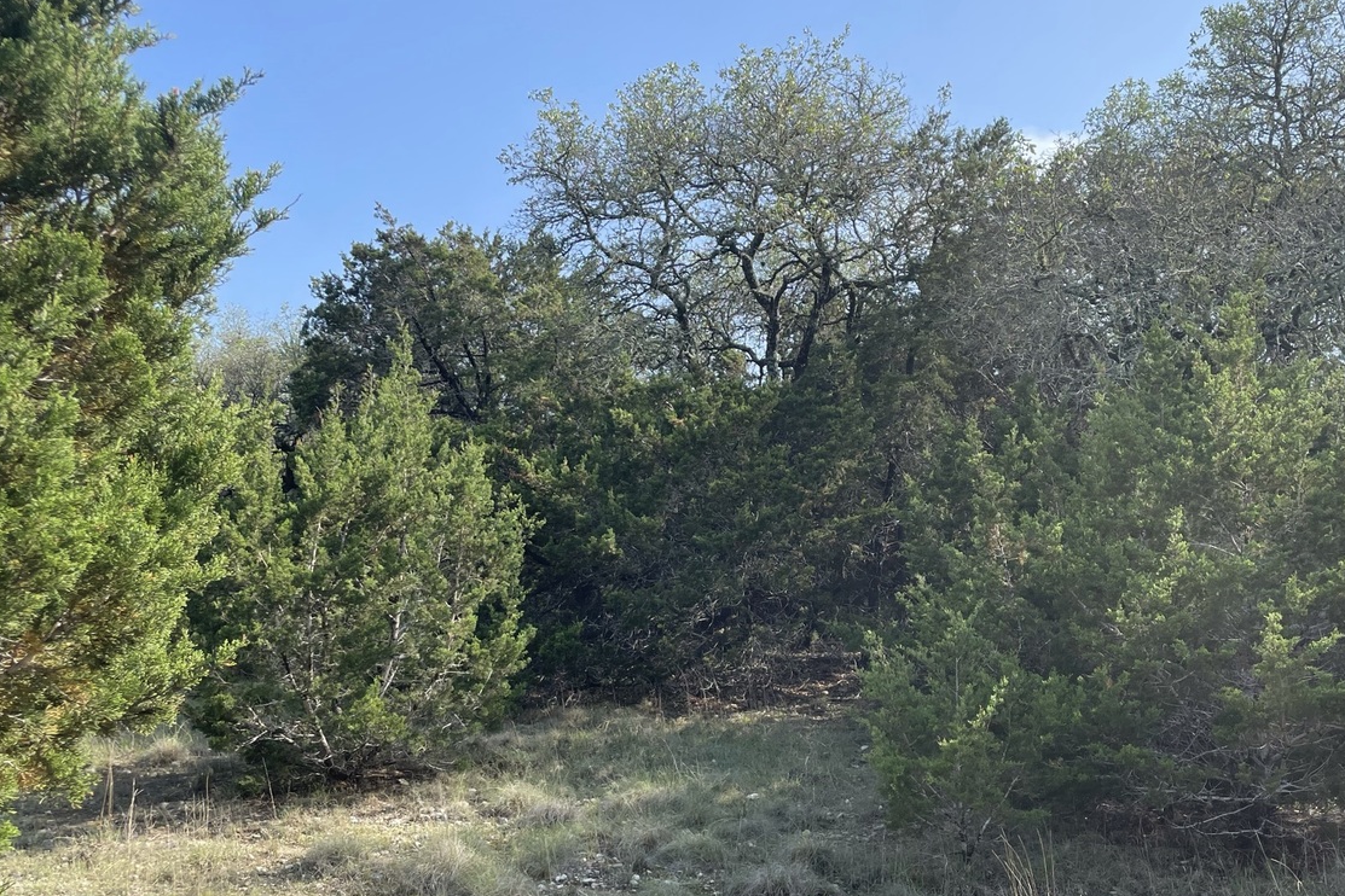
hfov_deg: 54.1
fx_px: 1308
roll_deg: +0.8
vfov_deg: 37.8
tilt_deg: +7.3
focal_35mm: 35
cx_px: 792
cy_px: 517
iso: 32
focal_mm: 4.2
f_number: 1.6
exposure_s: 1/1575
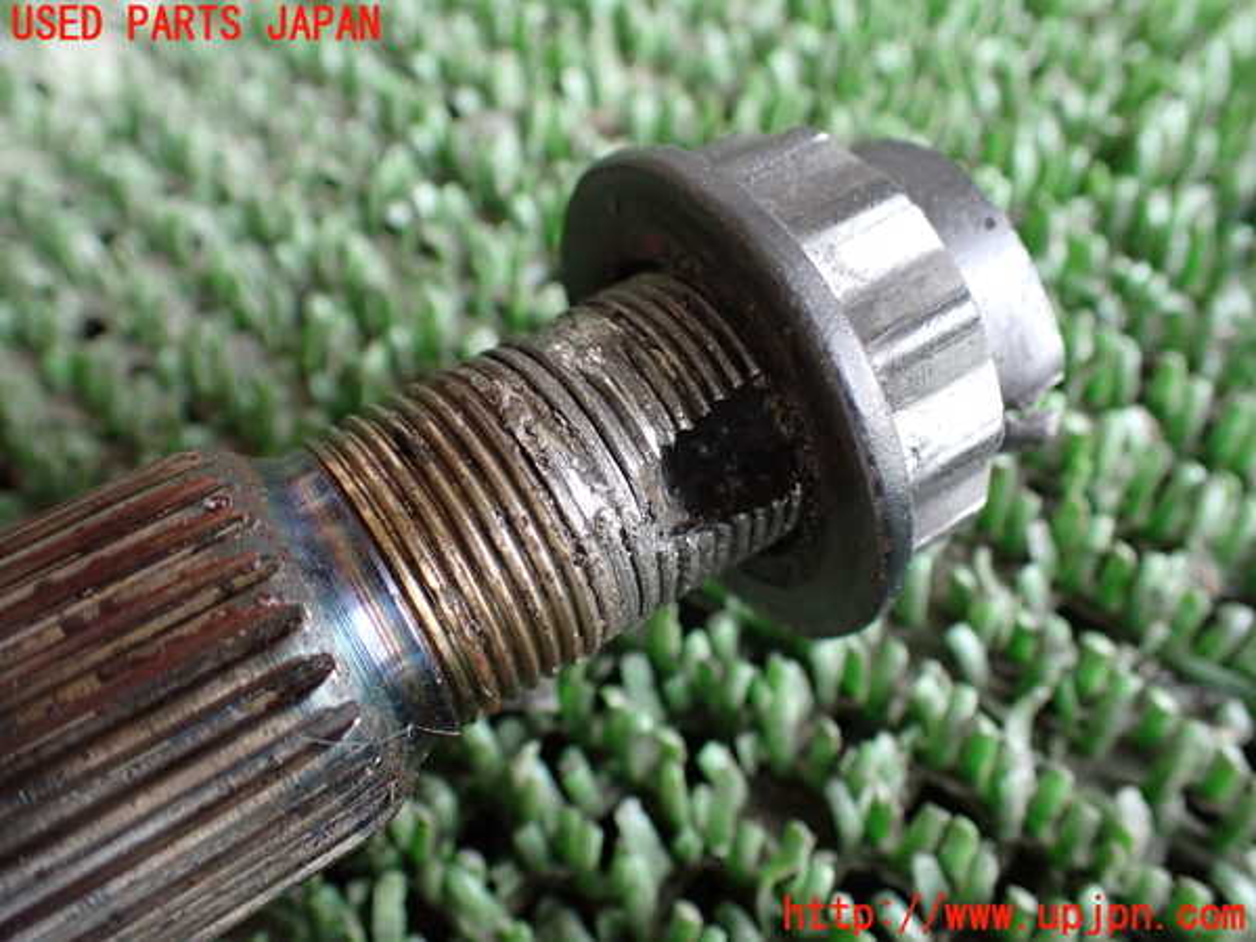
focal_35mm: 30
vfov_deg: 46.8
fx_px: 1089
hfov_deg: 60.0
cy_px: 471
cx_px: 628
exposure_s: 1/125
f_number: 2.3
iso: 500
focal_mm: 5.4
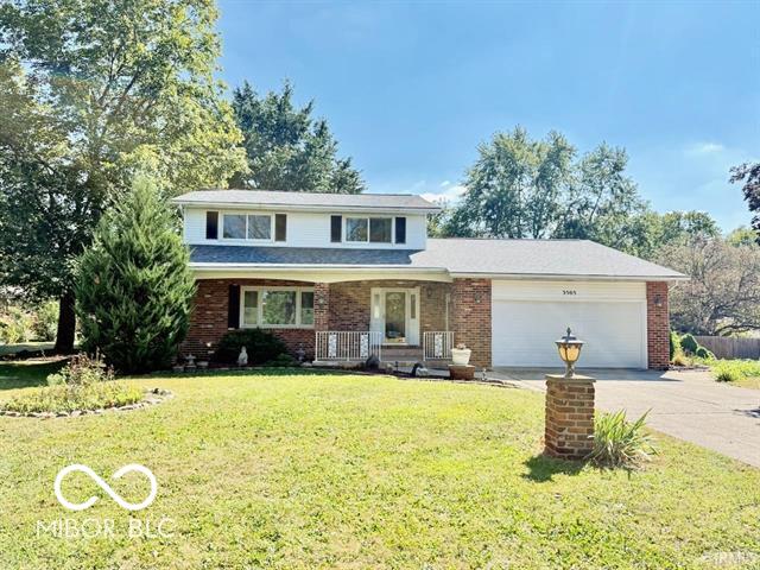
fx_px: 527
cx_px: 380
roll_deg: +0.5
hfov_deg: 71.6
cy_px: 285
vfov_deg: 56.8
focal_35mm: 24
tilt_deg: +3.7
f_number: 1.78
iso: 100
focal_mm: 6.76
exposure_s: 1/1106
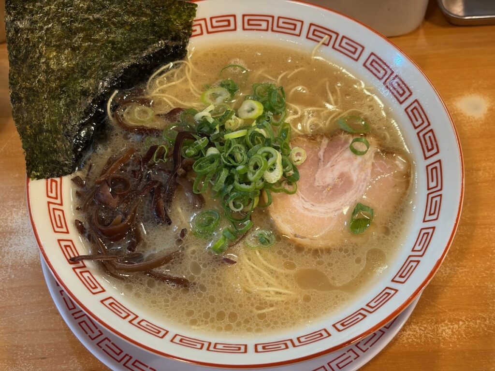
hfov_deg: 36.8
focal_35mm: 52
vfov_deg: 28.0
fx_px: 744
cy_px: 186
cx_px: 248
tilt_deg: -60.2
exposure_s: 1/50
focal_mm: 5.96
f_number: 1.6
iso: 100
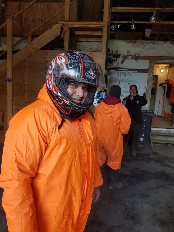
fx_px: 174
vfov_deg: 67.3
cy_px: 116
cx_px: 87
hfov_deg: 53.1
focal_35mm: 26
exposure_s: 1/100
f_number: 1.7
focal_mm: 4.2
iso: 50
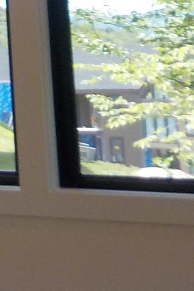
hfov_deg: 7.7
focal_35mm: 163
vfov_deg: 11.6
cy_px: -244
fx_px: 1317
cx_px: -312
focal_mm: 4.1
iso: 125
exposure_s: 1/200
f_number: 3.3
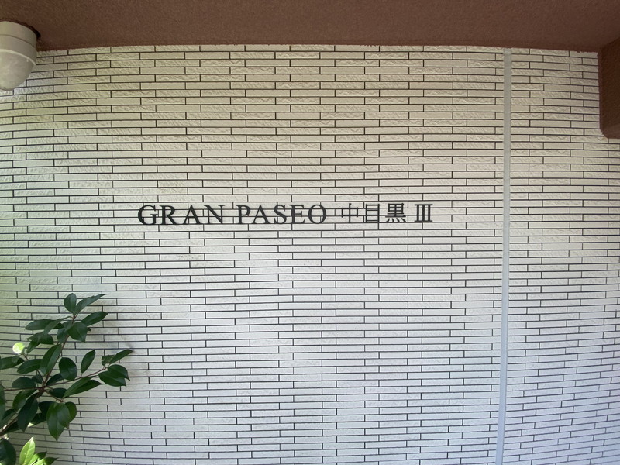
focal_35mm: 13
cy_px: 232
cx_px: 310
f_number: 2.4
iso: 20
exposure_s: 1/149
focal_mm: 1.54
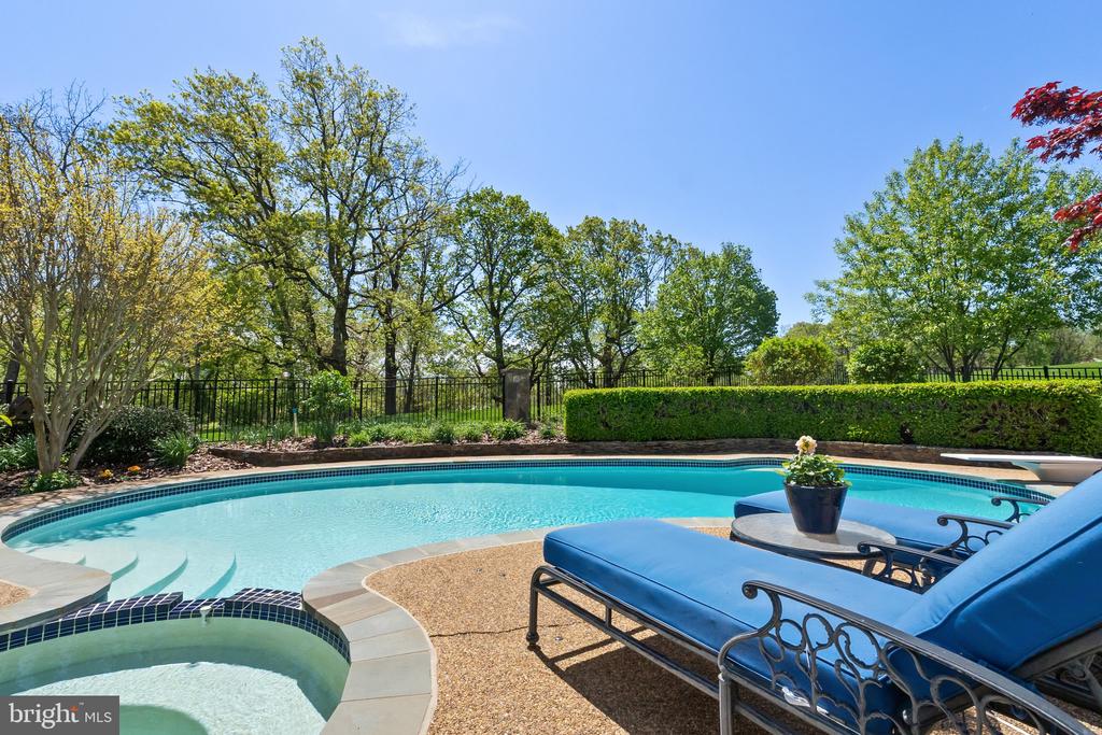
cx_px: 551
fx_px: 459
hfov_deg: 100.4
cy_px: 368
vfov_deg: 77.3
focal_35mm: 15
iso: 800
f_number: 8
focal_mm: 10
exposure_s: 1/3200
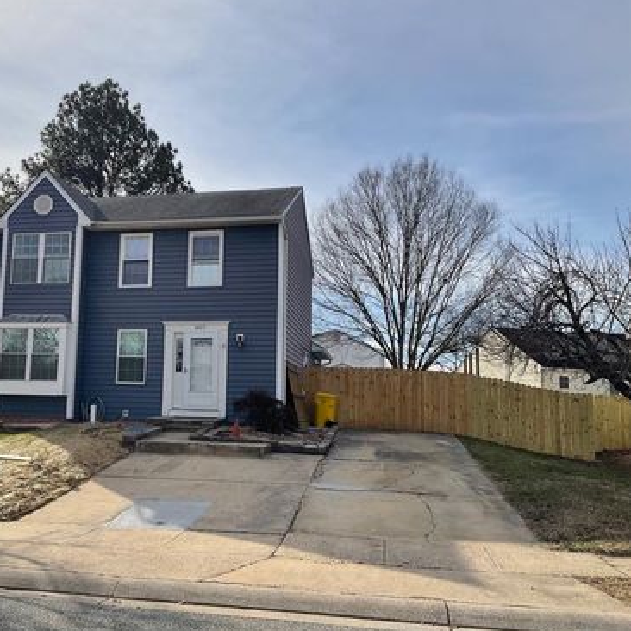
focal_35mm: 35
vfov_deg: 47.2
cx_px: 205
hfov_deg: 46.4
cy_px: 315
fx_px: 722
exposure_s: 1/3534
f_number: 1.8
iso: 16
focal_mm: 3
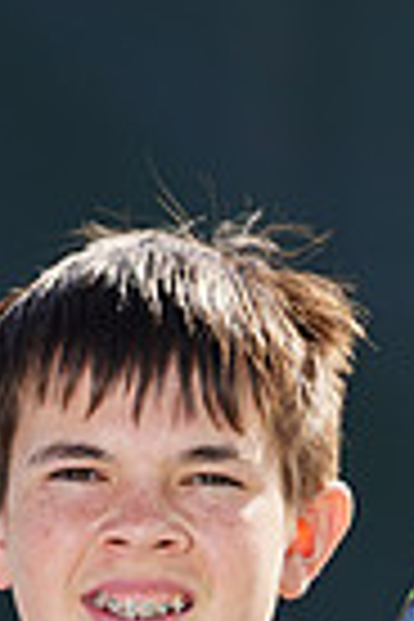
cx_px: 128
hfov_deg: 1.1
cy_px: 1030
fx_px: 21561
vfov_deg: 1.6
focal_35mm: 1250
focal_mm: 297
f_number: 7.1
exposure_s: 1/250
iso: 100
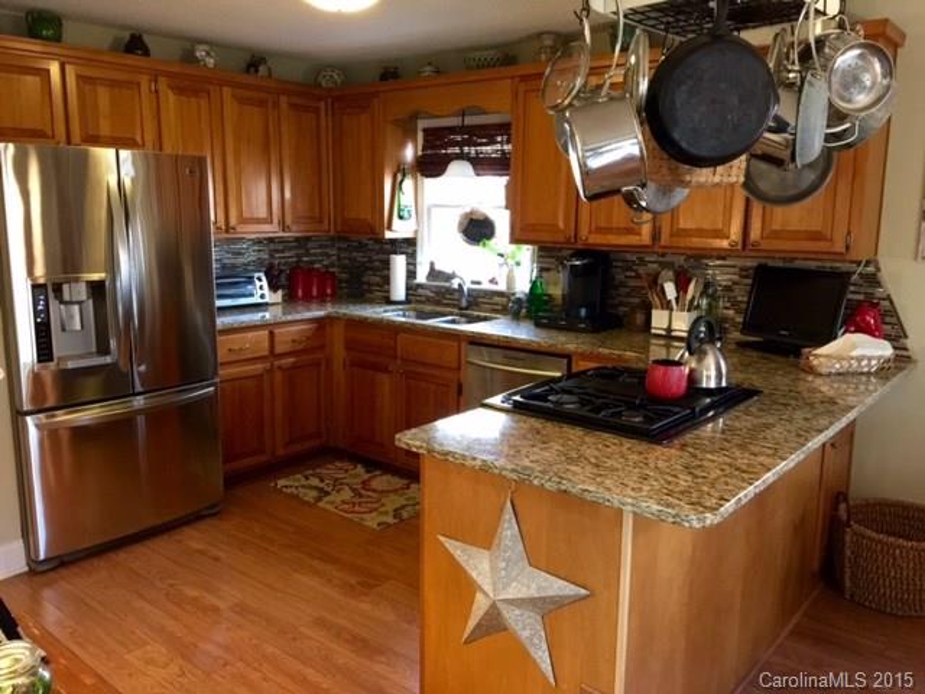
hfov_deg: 61.7
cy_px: 347
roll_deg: -1.5
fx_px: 775
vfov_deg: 48.2
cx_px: 462
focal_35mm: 29
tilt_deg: -10.0
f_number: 2.2
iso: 125
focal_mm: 4.15
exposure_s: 1/10
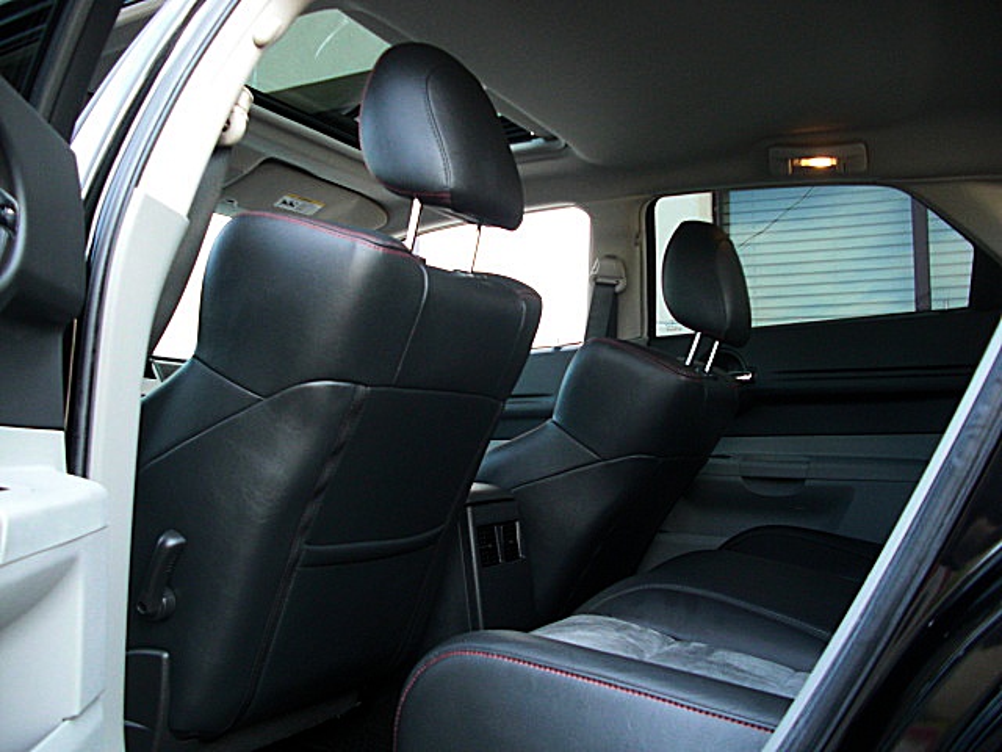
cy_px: 376
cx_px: 501
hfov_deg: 51.4
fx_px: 1042
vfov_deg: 39.7
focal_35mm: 36
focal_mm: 6.3
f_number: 2.8
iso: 200
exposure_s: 1/80
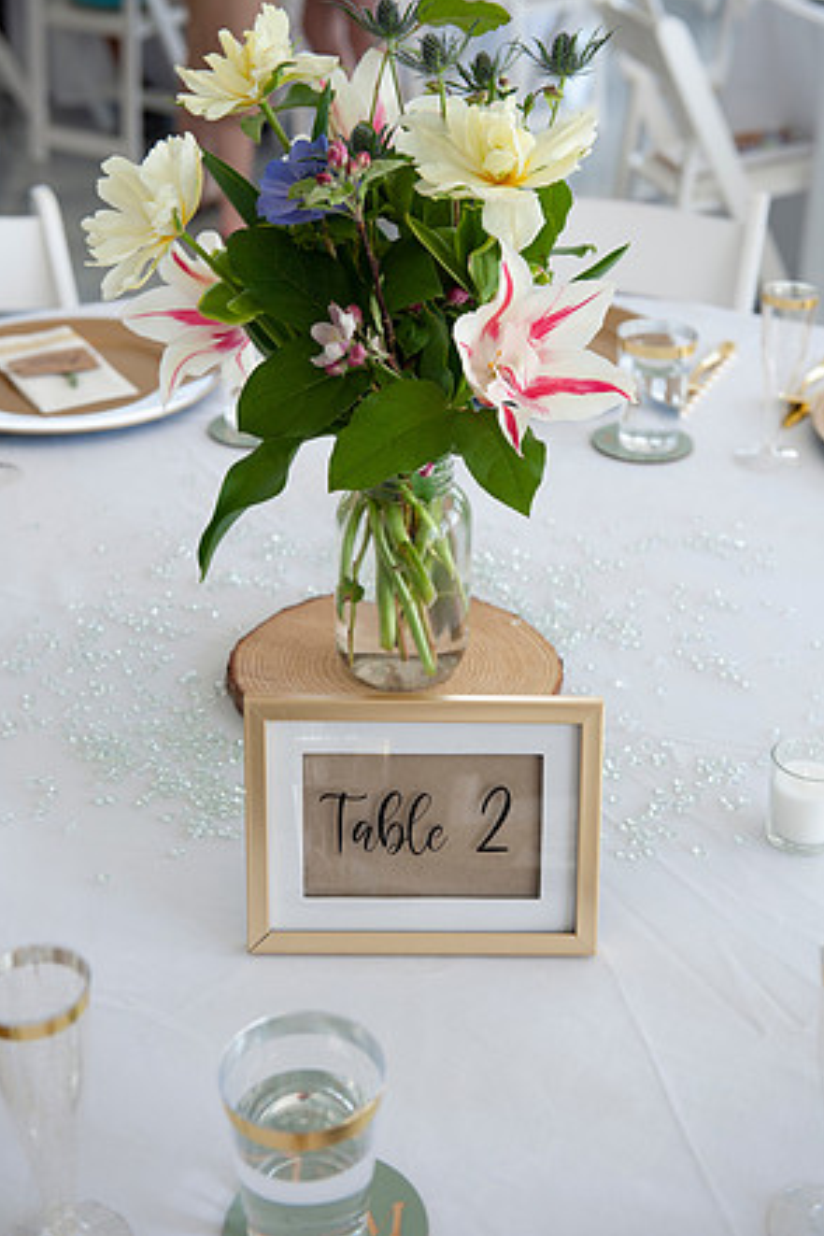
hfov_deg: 26.5
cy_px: 608
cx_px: 413
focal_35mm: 51
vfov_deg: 38.9
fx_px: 1751
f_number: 4.5
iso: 125
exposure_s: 1/125
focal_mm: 50
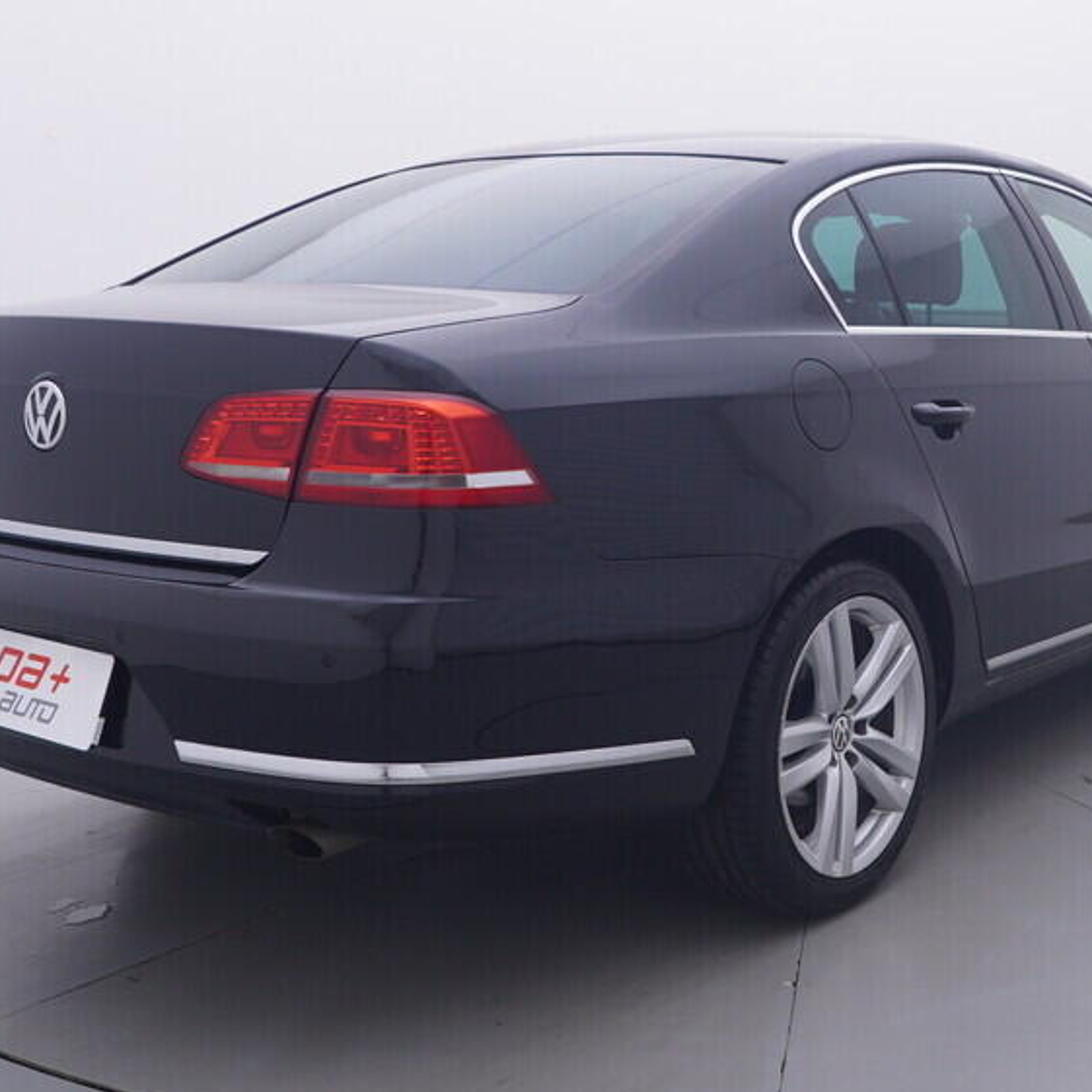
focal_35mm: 49
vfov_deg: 34.2
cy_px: 343
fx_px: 1752
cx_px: 835
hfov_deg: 33.8
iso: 200
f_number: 5
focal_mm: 15
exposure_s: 1/80
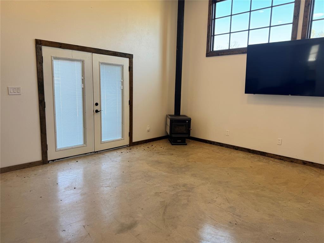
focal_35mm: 24
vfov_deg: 56.8
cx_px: 162
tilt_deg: -8.6
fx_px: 225
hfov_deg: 71.6
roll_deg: -1.6
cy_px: 122
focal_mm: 6.76
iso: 80
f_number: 1.78
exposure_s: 1/120
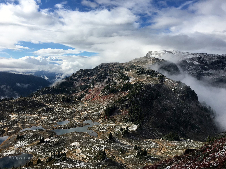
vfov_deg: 48.2
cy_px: 84
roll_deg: -2.9
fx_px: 189
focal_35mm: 29
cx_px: 113
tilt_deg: -4.2
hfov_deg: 61.7
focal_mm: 4.15
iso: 25
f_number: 2.2
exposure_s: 1/1637
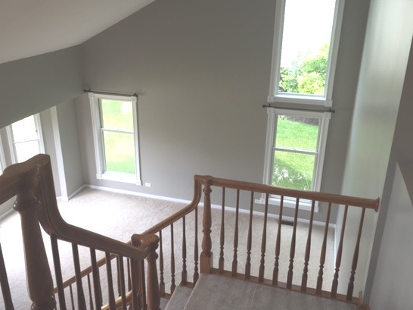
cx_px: 188
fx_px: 405
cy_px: 152
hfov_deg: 53.9
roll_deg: -0.2
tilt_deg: -23.0
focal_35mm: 34
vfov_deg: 41.8
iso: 32
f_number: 2.2
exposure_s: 1/60
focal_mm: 4.15
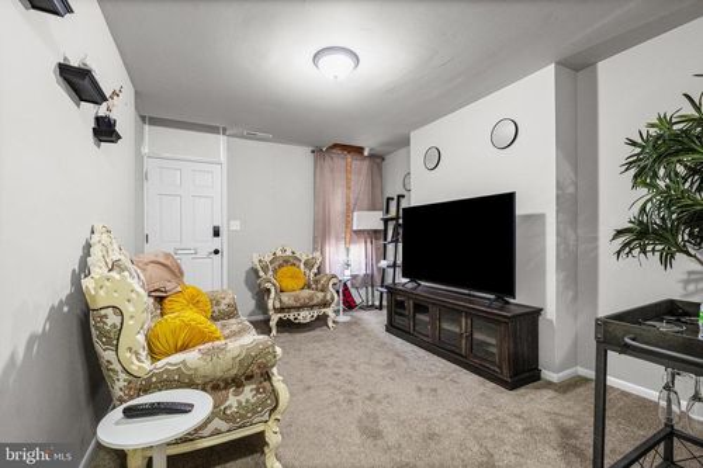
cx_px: 352
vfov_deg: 73.7
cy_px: 234
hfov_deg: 96.8
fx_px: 312
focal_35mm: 16
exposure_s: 1/15
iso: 3200
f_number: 8
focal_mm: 16
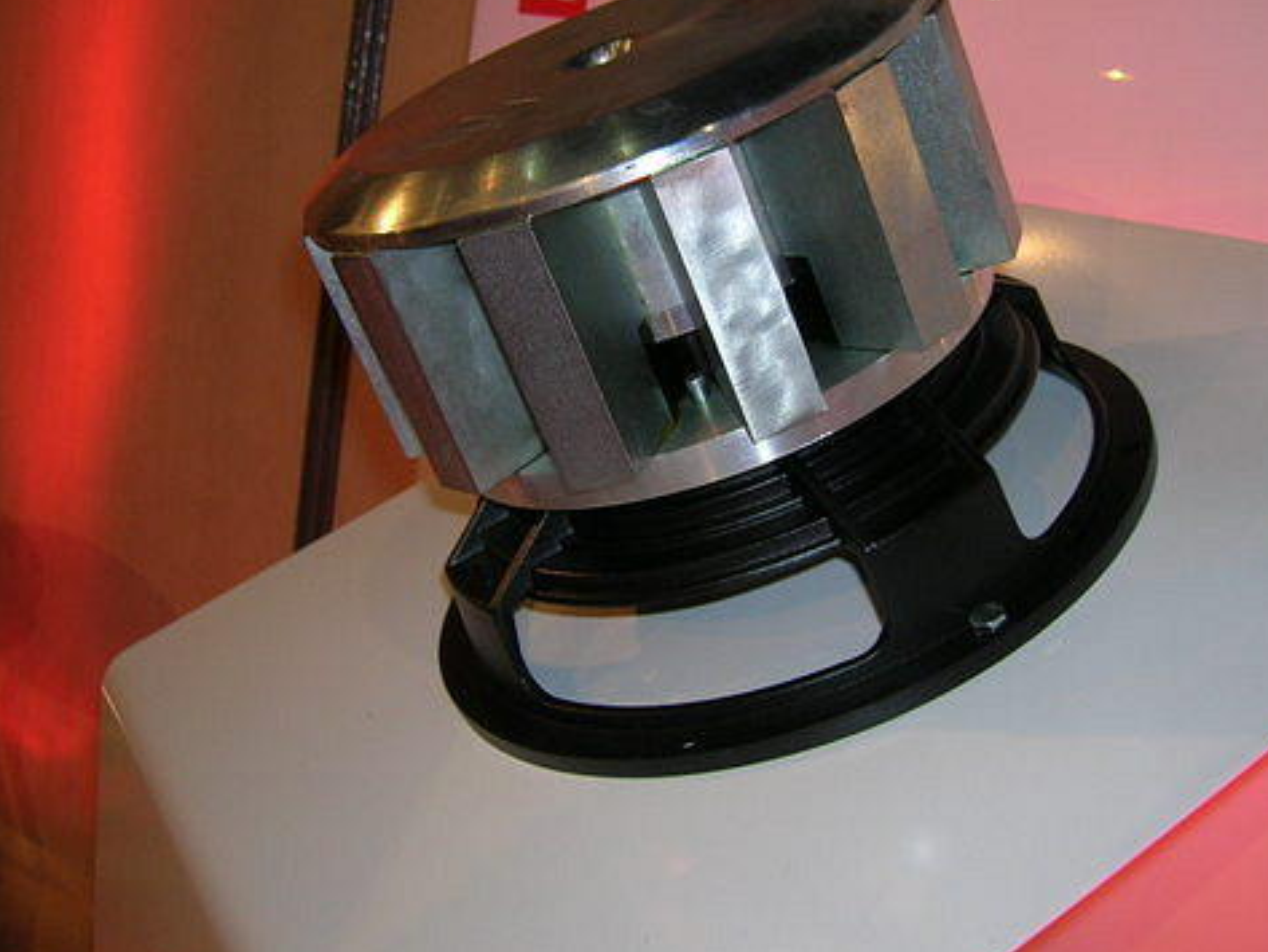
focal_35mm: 46
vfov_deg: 31.5
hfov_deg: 41.2
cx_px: 705
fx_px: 1685
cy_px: 386
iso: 50
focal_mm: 5.7
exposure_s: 1/60.1
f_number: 2.9
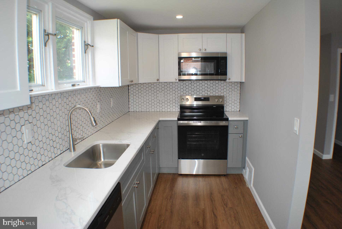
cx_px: 171
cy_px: 114
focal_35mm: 33
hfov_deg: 57.2
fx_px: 314
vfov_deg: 40.1
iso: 200
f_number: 3.8
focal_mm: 22
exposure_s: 1/100
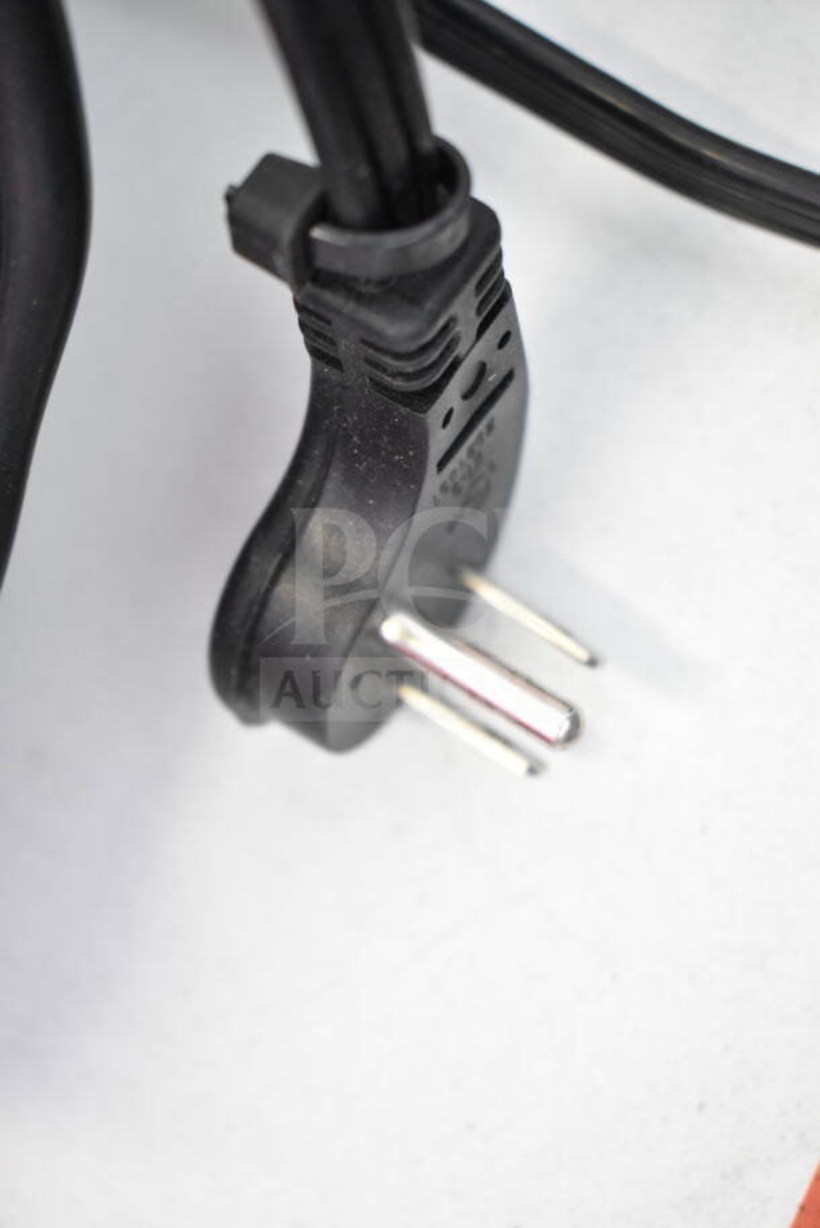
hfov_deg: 25.1
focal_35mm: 54
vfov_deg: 36.9
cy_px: 614
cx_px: 410
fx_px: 1843
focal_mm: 36
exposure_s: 1/60
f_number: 4.8
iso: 3600
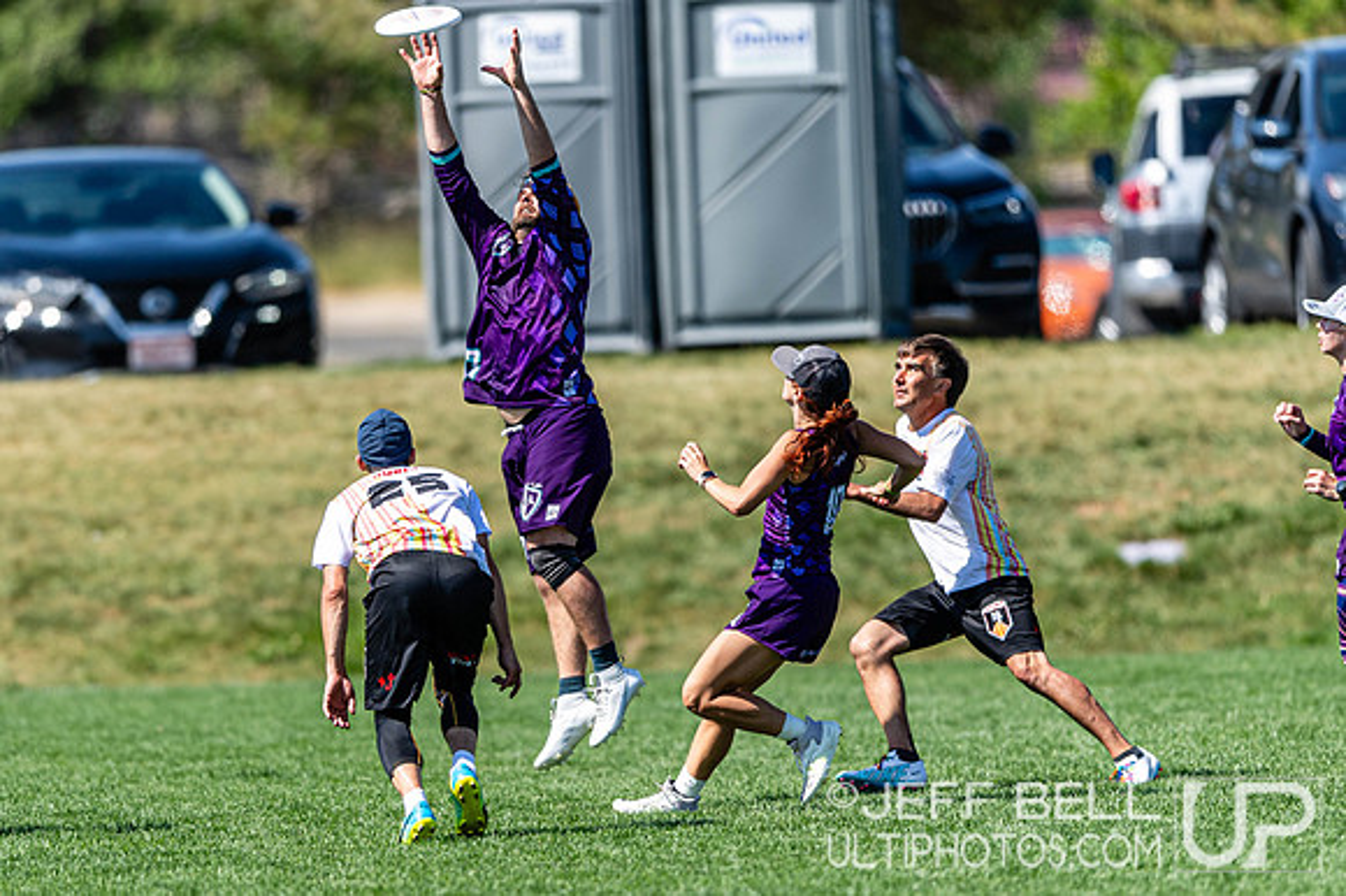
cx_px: 570
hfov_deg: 3.2
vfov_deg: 2.1
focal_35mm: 640
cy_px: 515
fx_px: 23901
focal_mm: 400
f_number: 2.8
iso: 100
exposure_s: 1/2000
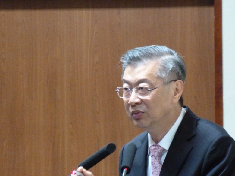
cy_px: 85
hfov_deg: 4.2
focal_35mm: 477
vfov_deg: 3.1
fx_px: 3240
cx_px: 110
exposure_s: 1/13
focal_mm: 49.2
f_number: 4.9
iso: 800
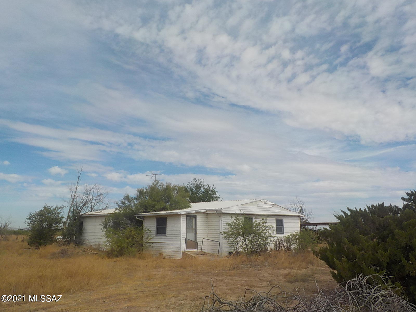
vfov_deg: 46.8
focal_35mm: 30
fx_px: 361
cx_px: 208
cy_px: 156
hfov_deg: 60.0
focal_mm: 4.1
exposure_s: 1/640
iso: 125
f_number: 6.6
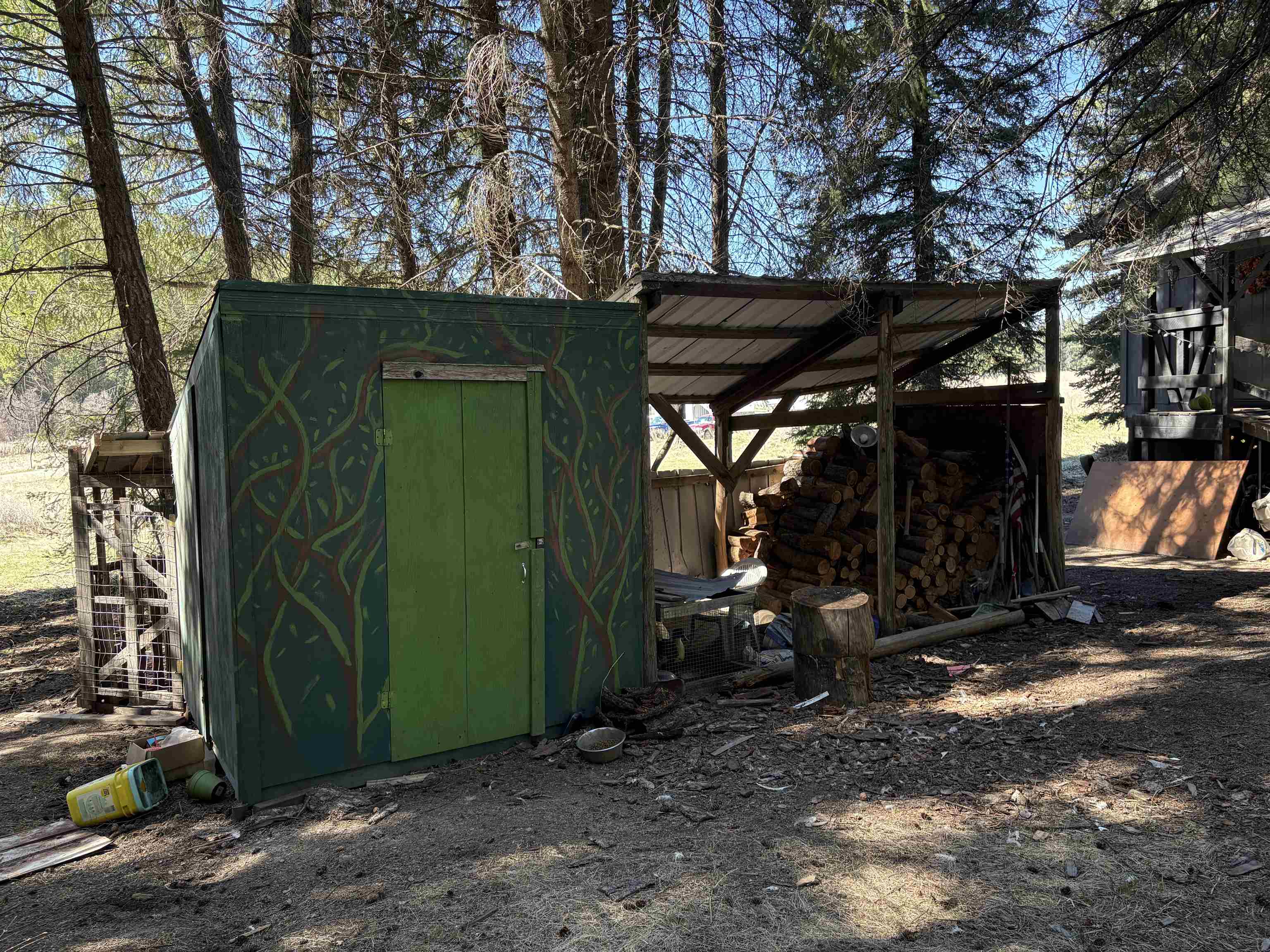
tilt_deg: -4.4
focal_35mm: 26
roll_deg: +3.0
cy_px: 476
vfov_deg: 53.1
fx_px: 954
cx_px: 635
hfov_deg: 67.3
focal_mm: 5.96
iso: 125
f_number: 1.6
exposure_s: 1/235
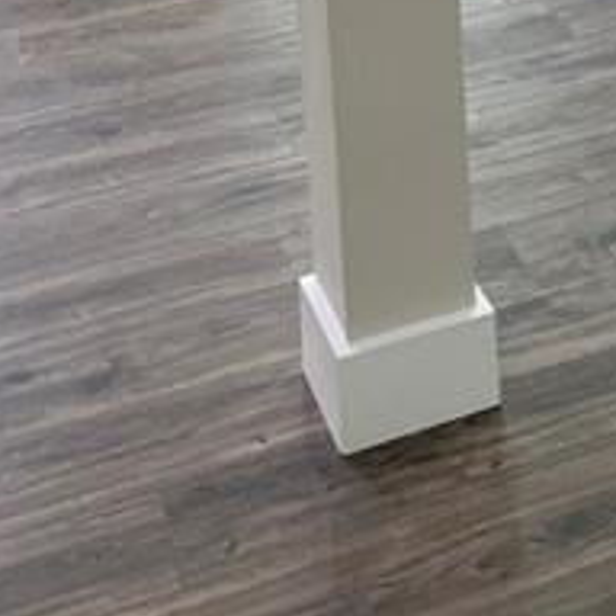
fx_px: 1852
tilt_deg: -11.7
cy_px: -407
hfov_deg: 17.2
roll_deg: -0.5
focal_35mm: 92
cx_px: 892
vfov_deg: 16.5
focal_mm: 4.25
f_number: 1.8
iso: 80
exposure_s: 1/120
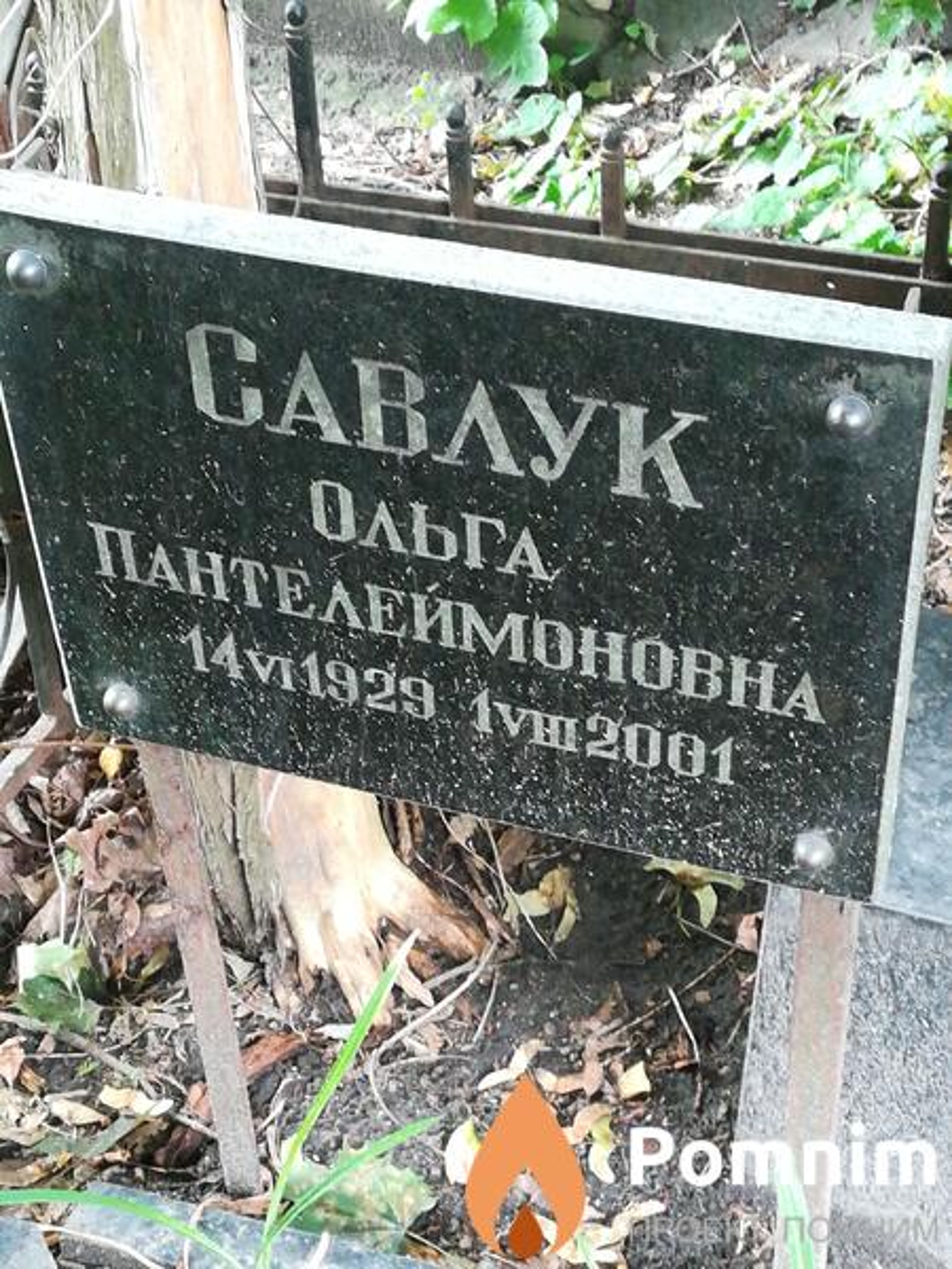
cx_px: 476
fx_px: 2163
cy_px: 634
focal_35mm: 59
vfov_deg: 32.7
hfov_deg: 24.8
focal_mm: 3.83
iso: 250
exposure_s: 1/30
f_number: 2.2
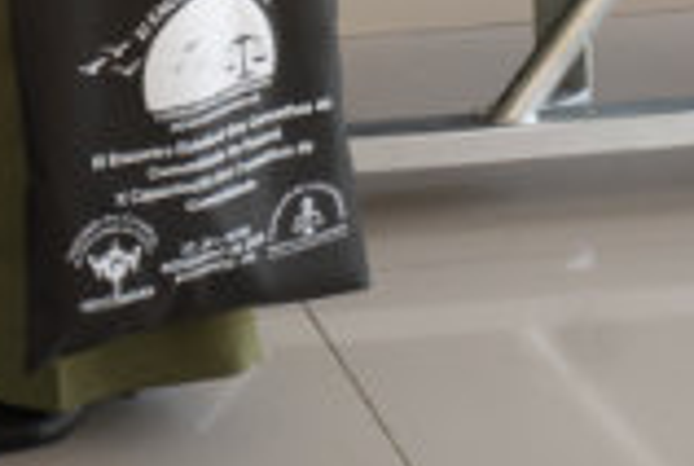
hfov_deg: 7.7
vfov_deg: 5.0
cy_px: -895
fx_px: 5118
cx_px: -31
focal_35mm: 265
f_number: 5.6
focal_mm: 35
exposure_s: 1/80
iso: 500
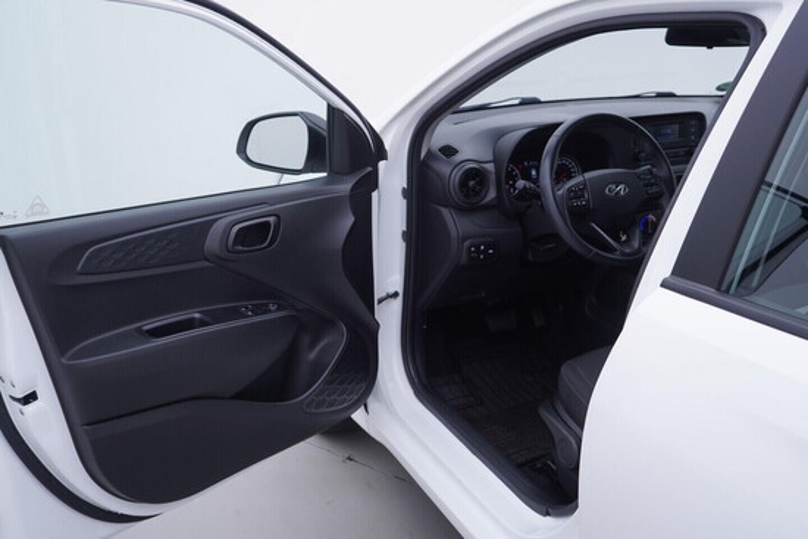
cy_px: 270
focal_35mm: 36
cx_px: 404
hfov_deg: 53.1
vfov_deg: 36.9
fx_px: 808
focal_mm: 24
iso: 125
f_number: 3.5
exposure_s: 1/60
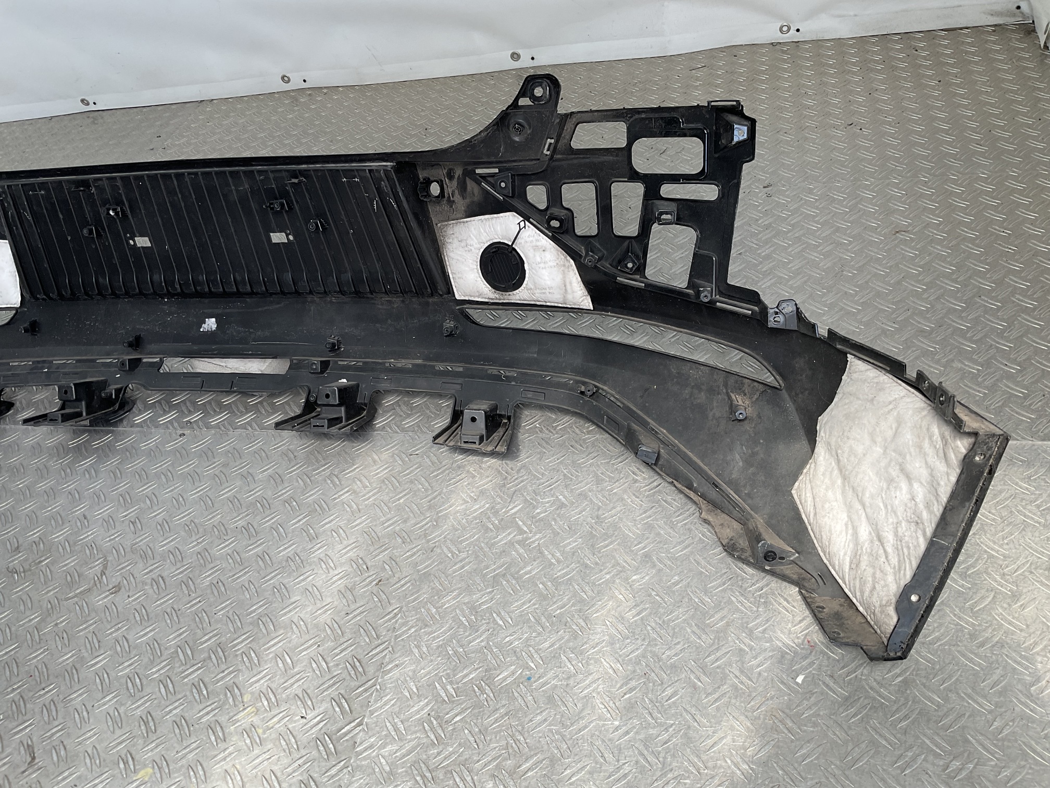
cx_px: 525
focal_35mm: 29
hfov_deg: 61.7
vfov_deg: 48.2
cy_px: 394
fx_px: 880
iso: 16
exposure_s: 1/335
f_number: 1.8
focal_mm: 3
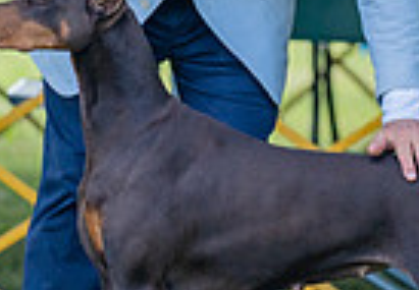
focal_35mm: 938
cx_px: 959
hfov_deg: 2.2
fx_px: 11053
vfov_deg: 1.5
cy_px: -23
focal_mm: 171
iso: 125
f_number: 2.8
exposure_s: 1/800
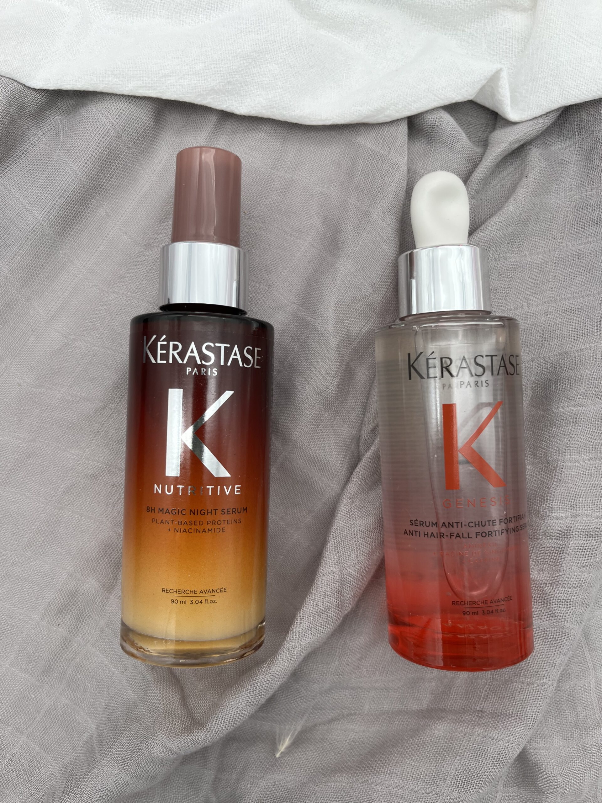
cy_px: 402
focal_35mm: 26
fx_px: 603
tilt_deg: -89.0
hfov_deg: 53.1
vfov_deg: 67.3
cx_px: 301
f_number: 1.6
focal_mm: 5.1
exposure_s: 1/288
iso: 40
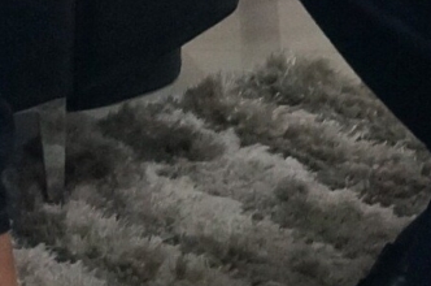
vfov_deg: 6.4
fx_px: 2378
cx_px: 421
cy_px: -470
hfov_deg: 10.3
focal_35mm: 199
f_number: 6.3
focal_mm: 22
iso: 1000
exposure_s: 1/60
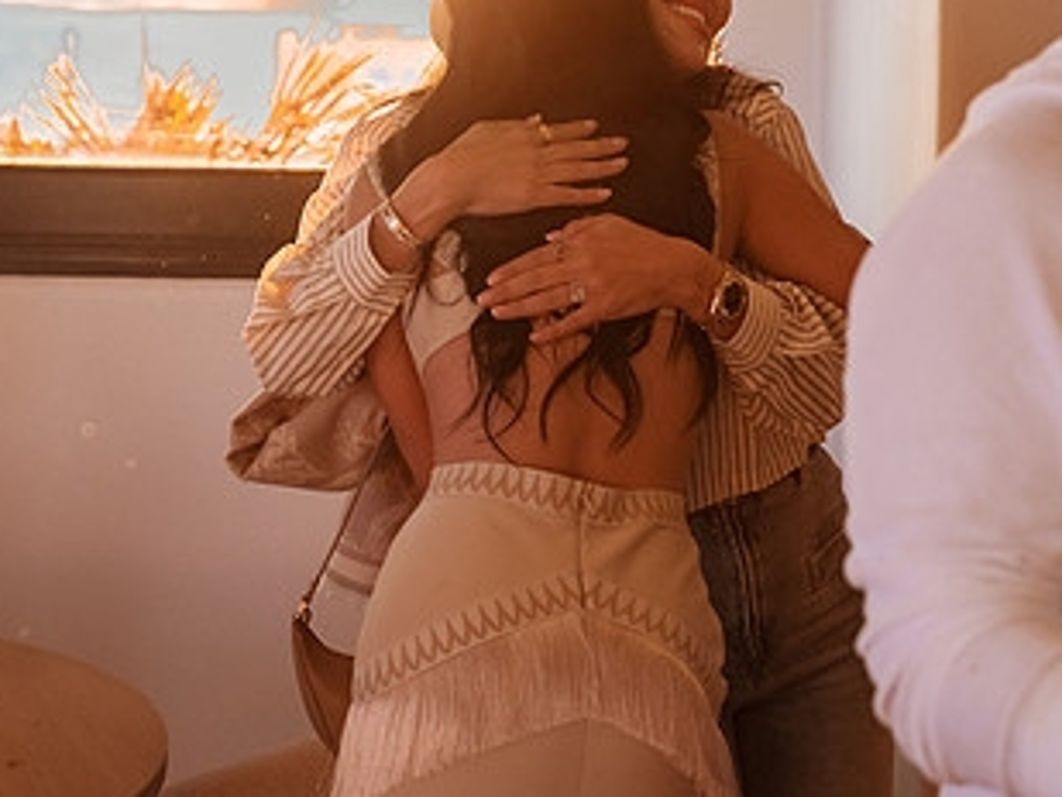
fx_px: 2670
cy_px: 176
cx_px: 599
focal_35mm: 87
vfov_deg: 16.9
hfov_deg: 22.5
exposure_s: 1/320
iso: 400
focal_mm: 40
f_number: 2.8
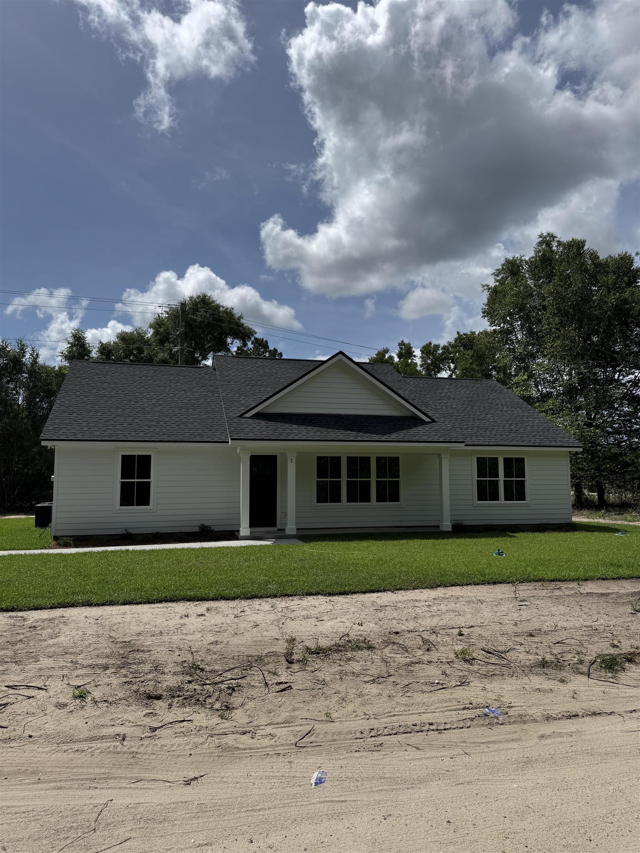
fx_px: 592
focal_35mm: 24
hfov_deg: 56.8
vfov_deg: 71.6
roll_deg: +0.3
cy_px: 426
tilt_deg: +5.0
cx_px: 320
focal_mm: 6.76
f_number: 1.78
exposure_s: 1/9009
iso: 80
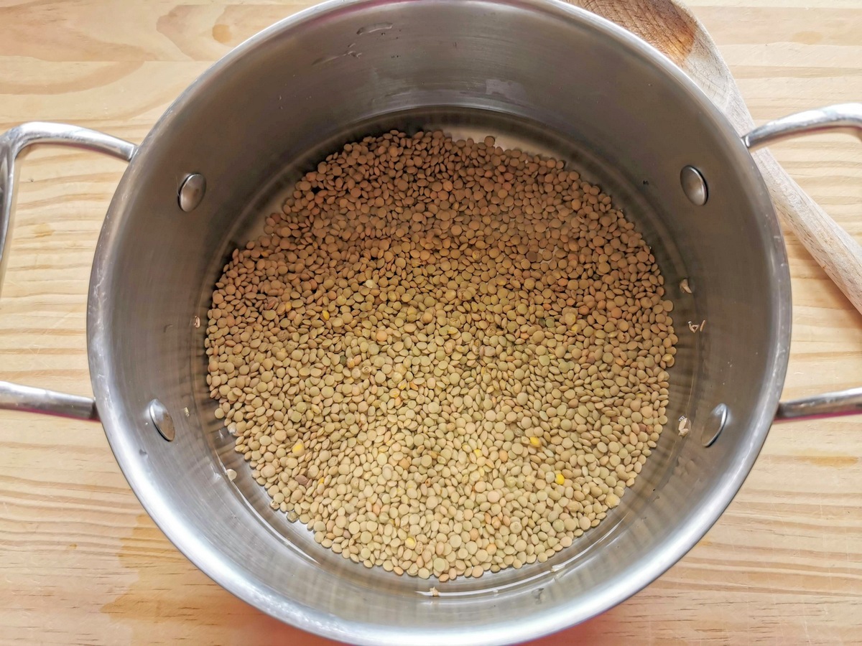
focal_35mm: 27
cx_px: 431
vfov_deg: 51.4
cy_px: 323
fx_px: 672
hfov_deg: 65.3
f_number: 1.6
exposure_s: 1/134
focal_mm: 5.56
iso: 50
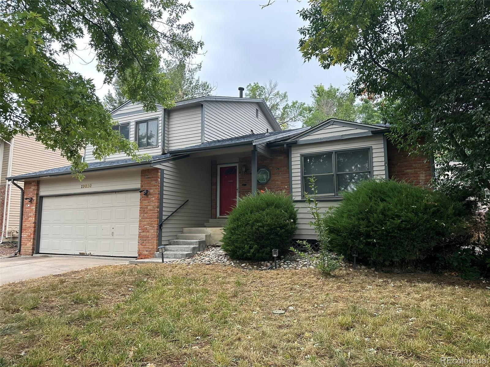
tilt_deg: +8.5
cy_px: 184
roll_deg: -0.2
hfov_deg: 71.6
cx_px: 245
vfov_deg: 56.8
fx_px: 340
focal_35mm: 24
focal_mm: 6.86
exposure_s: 1/422
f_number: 1.78
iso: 80
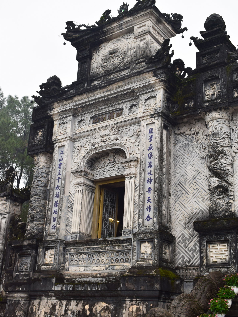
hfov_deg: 30.6
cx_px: 119
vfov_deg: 40.0
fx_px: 436
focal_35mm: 48
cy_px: 148
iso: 400
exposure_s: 1/80
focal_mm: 29
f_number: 8
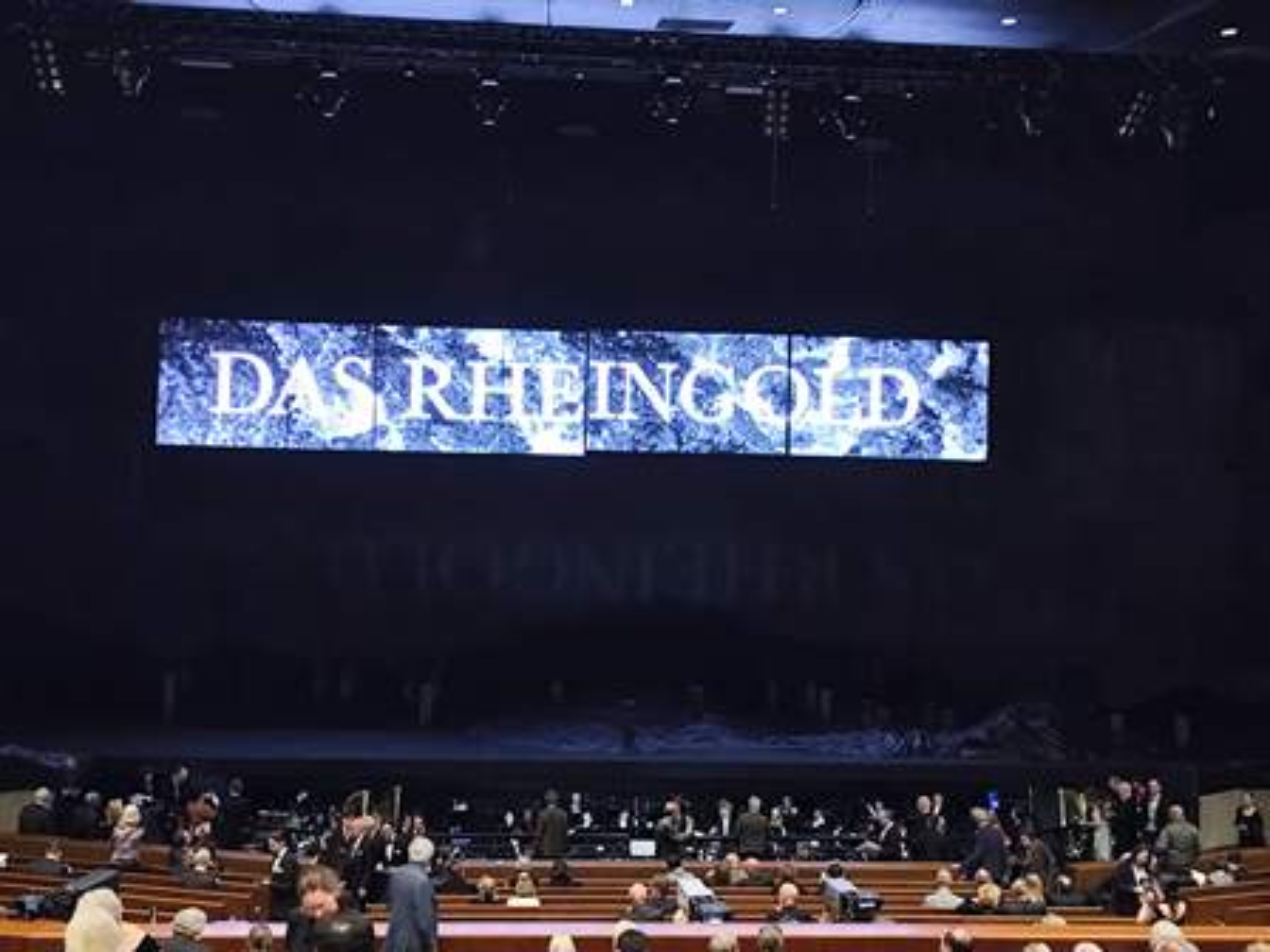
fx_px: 1284
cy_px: 476
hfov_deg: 52.6
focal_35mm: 35
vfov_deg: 40.7
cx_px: 635
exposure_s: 1/20
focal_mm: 6.19
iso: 500
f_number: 1.65
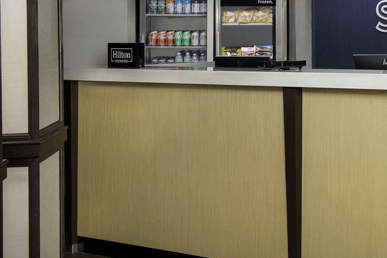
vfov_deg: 15.1
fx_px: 968
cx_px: 377
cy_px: 71
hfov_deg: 21.9
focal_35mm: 90
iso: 400
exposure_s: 1/200
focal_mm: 42
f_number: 11
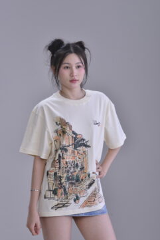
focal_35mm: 133
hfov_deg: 10.3
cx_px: 78
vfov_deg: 15.4
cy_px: 122
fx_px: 886
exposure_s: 1/200
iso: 400
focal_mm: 120
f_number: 9
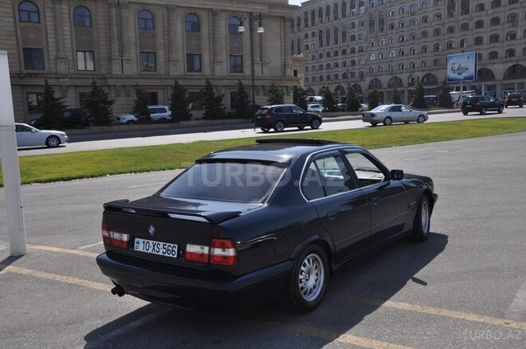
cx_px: 263
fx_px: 547
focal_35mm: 38
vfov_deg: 35.4
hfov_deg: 51.3
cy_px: 174
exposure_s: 1/400
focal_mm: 25
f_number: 10
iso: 200
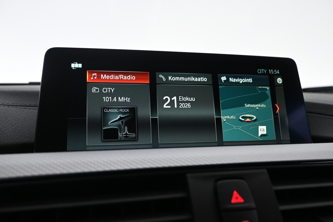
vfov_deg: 42.6
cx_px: 166
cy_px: 111
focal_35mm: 31
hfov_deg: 60.7
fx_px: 284
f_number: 4
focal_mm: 20.5
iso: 3200
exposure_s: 1/60
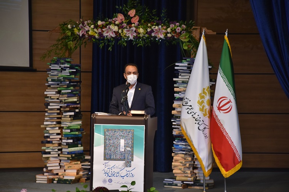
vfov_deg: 9.1
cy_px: 96
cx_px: 144
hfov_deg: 13.7
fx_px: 1204
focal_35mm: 150
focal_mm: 100
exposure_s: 1/60
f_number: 5.6
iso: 1000
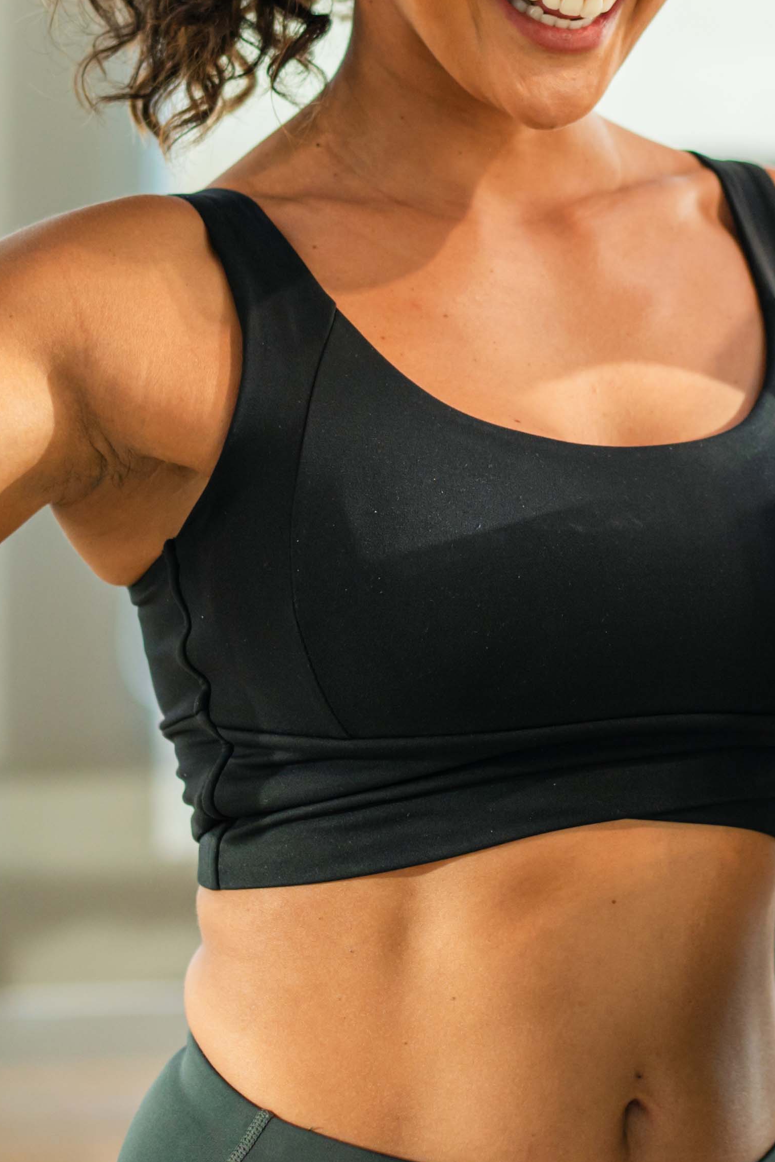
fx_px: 3940
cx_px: 1001
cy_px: 238
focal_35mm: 122
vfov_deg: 16.7
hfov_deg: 11.0
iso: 160
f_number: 1.8
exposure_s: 1/250
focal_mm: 35
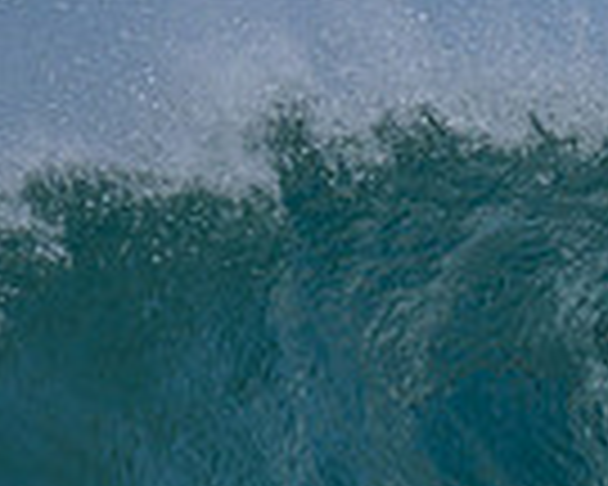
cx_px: 1070
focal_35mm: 4392
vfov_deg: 0.4
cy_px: 405
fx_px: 79032
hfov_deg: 0.4
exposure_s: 1/2000
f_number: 6.3
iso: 180
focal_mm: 800
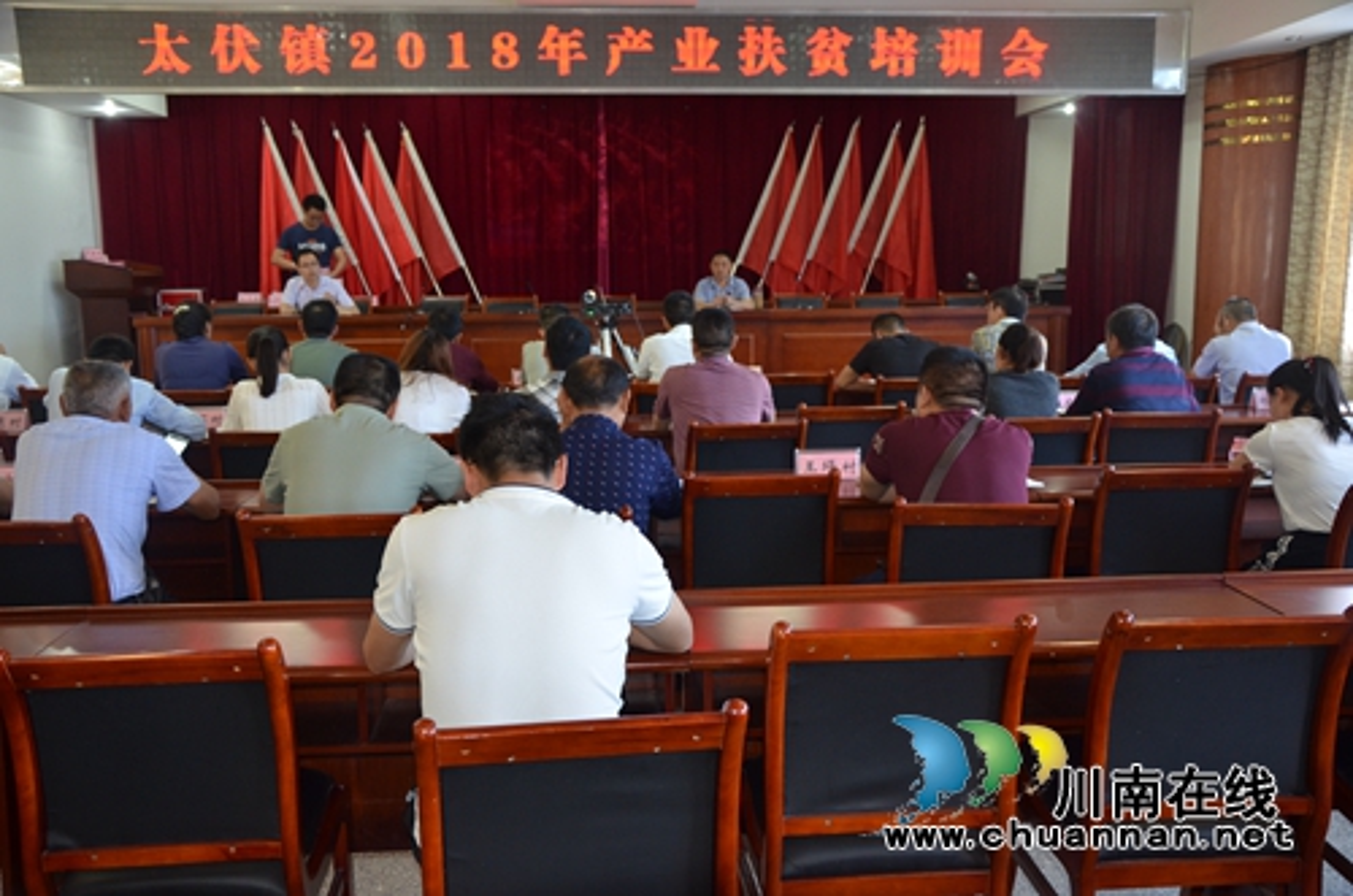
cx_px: 676
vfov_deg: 36.7
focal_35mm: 36
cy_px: 448
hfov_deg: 53.2
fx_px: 1350
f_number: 3.8
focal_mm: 24
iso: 800
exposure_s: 1/60
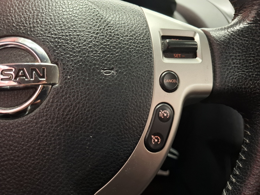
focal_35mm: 23
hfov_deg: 73.9
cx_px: 130
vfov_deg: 58.9
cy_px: 98
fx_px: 173
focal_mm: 5.54
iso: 400
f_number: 1.8
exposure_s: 1/33
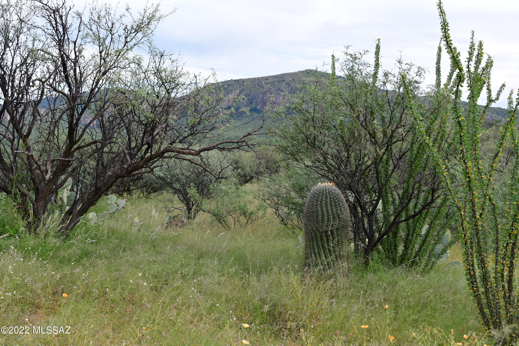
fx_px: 750
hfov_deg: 38.2
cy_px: 173
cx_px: 260
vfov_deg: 26.0
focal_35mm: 52
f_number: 10
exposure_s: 1/320
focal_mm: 35
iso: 800
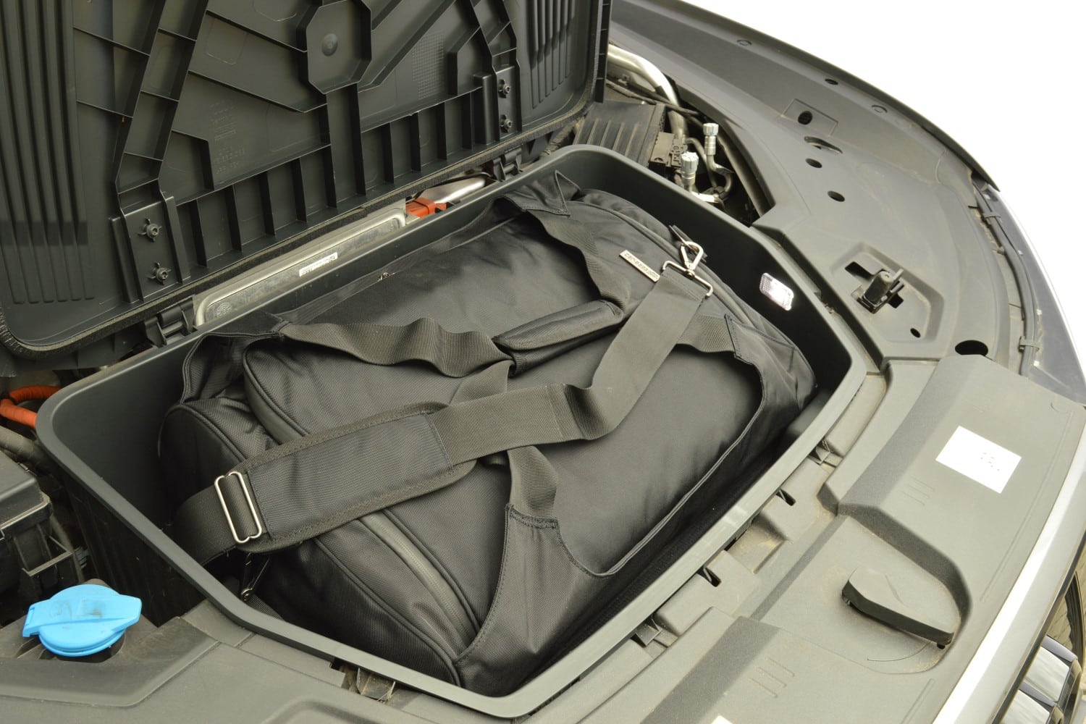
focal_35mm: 38
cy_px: 362
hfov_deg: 51.3
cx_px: 543
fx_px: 1131
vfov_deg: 35.5
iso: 200
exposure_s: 1/8
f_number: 11
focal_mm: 25
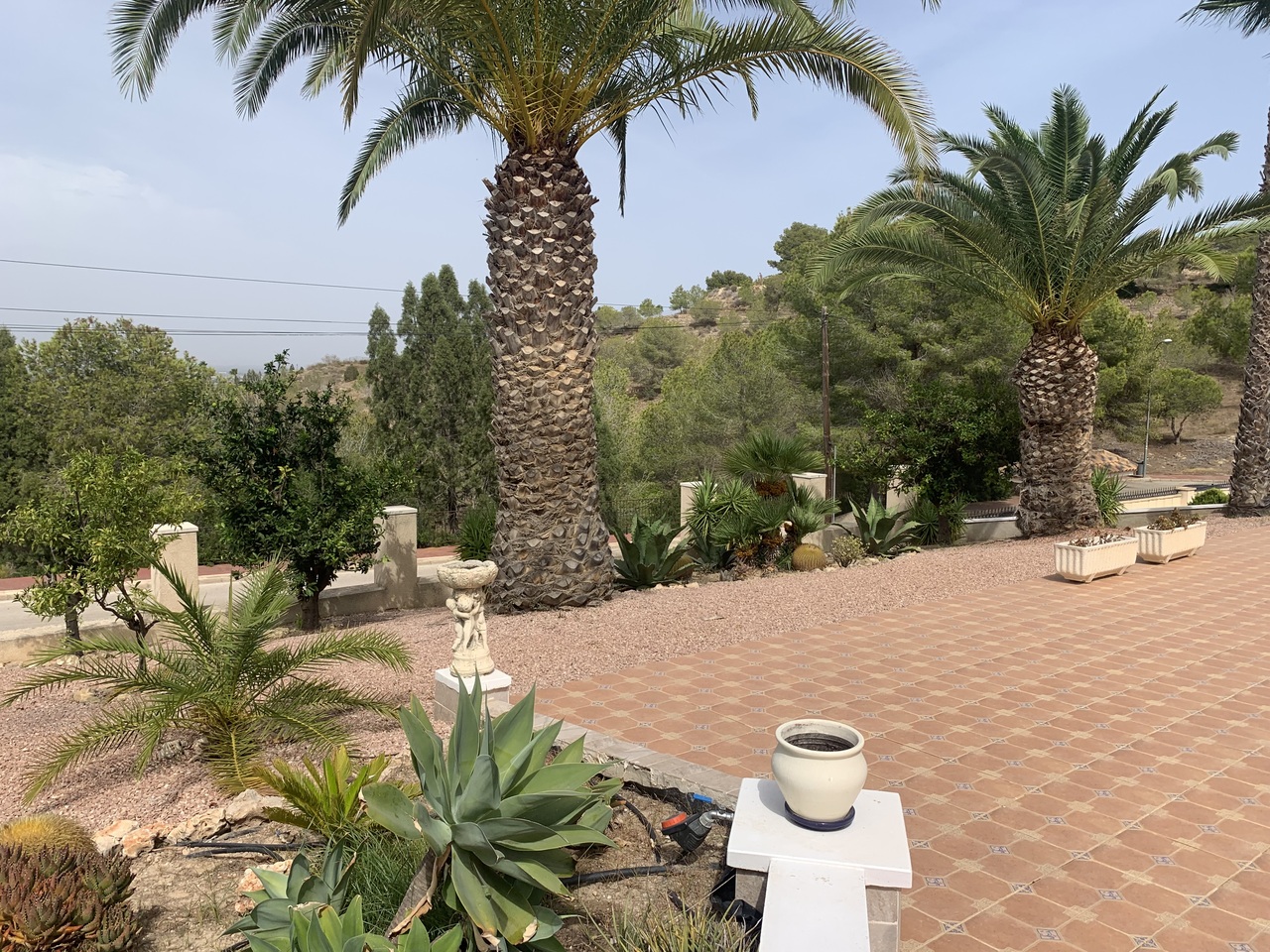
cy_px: 476
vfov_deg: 53.1
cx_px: 635
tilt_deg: -3.1
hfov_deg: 67.3
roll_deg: -0.1
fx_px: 954
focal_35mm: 26
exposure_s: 1/2833
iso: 25
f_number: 1.8
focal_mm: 4.25
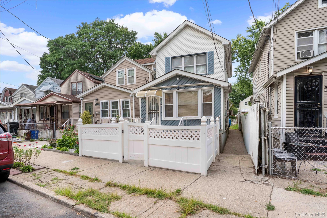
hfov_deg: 84.0
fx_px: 182
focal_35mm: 20
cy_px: 109
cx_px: 164
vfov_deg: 61.9
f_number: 11
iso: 200
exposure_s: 1/60
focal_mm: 20
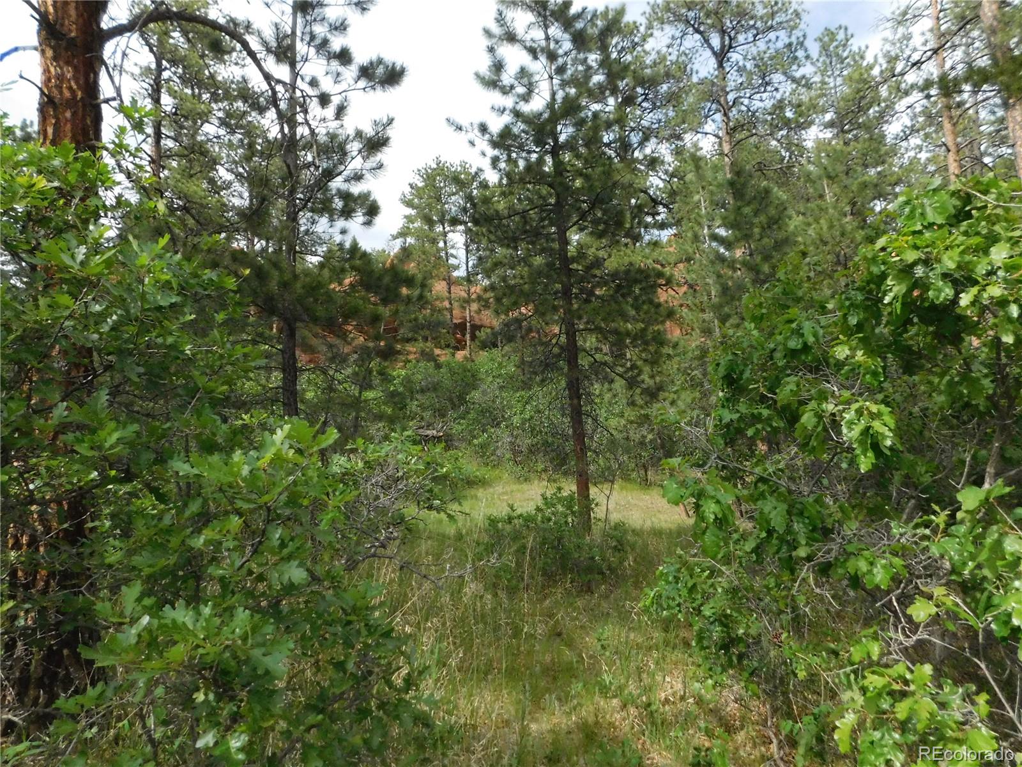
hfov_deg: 73.9
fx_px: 679
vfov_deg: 58.9
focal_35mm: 23
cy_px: 384
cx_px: 511
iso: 800
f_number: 6
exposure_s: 1/1000
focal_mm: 4
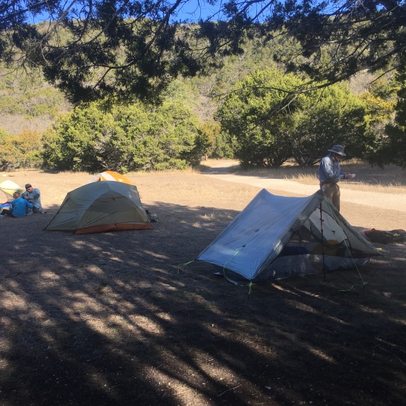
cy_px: 204
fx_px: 464
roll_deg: +4.4
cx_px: 168
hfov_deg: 47.0
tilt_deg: -4.3
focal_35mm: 35
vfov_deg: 47.2
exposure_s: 1/541
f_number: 2.2
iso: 25
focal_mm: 4.15
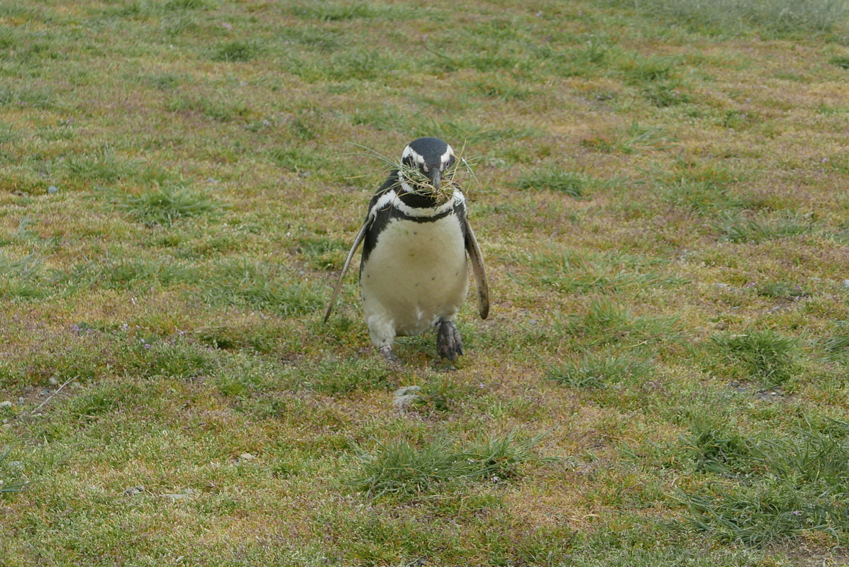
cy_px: 284
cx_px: 424
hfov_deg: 15.3
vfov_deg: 10.3
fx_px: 3162
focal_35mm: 134
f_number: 5.6
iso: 200
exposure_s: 1/320
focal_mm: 34
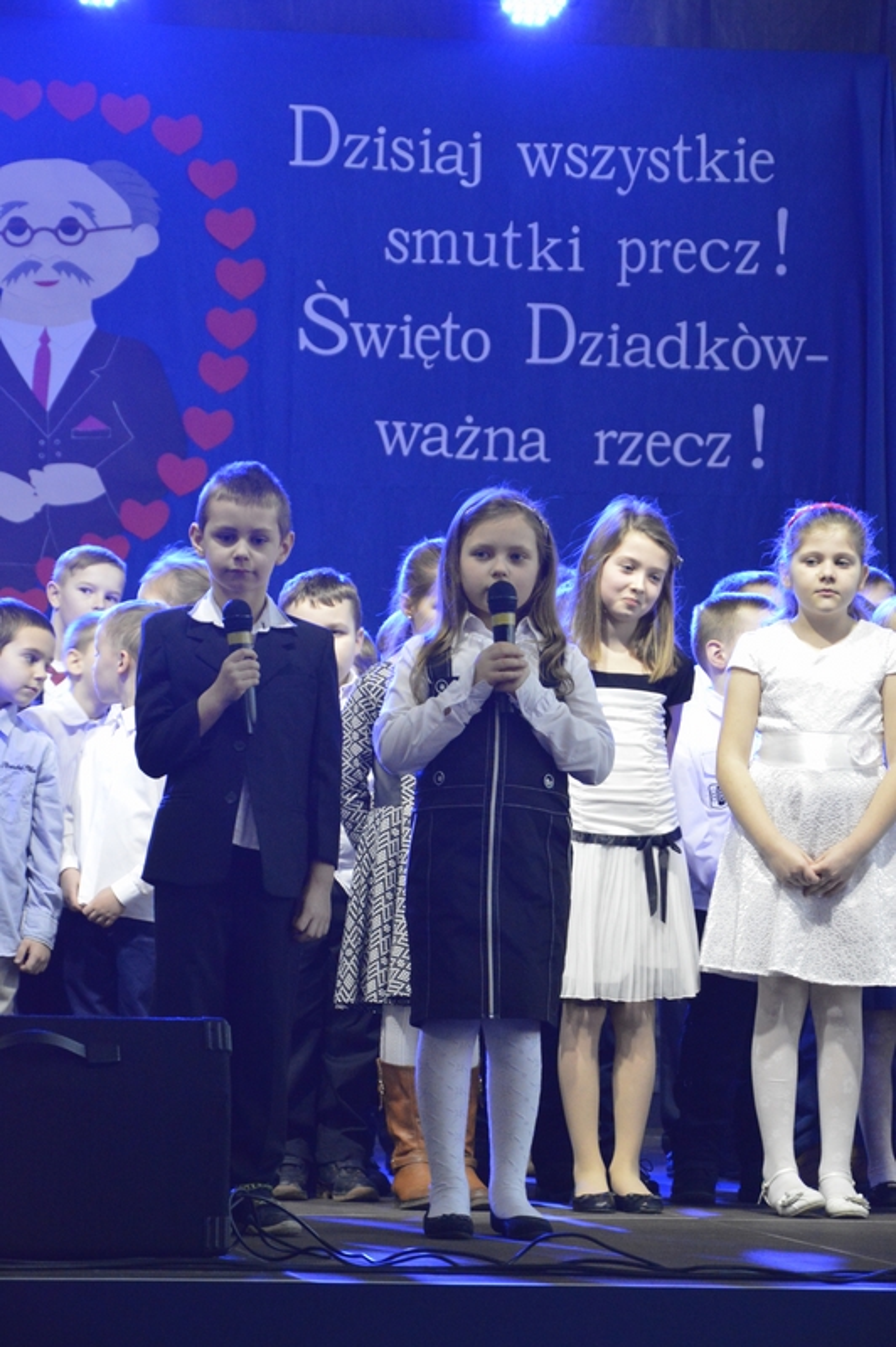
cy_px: 674
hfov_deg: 11.4
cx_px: 448
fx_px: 4487
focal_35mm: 120
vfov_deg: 17.1
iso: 3200
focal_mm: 80
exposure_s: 1/50
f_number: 5.3
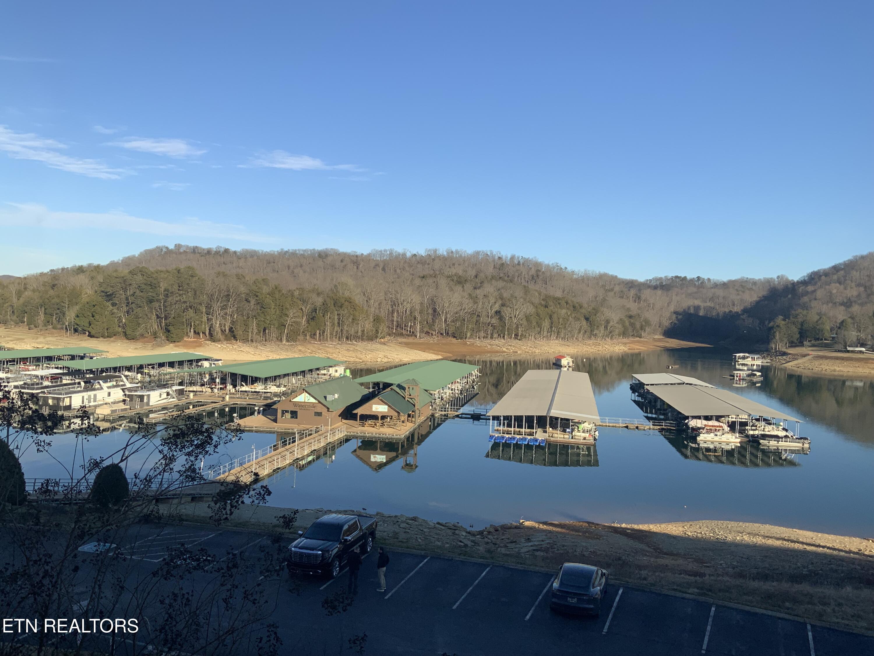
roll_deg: -2.1
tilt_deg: +1.3
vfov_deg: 48.2
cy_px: 328
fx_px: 732
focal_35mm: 29
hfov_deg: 61.7
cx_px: 437
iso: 16
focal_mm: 3
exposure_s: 1/1626
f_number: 1.8
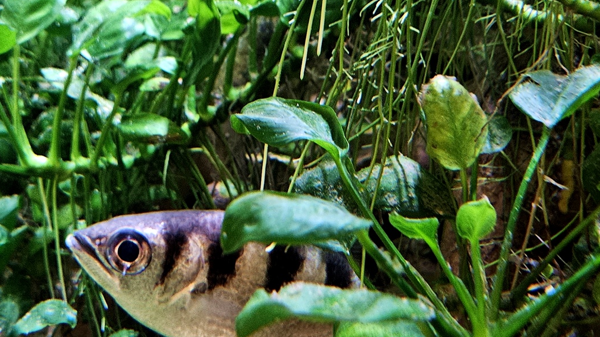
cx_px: 260
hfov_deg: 52.6
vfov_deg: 30.4
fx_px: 604
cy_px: 269
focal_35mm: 38
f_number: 1.8
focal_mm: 5.4
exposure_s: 1/25
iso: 1000
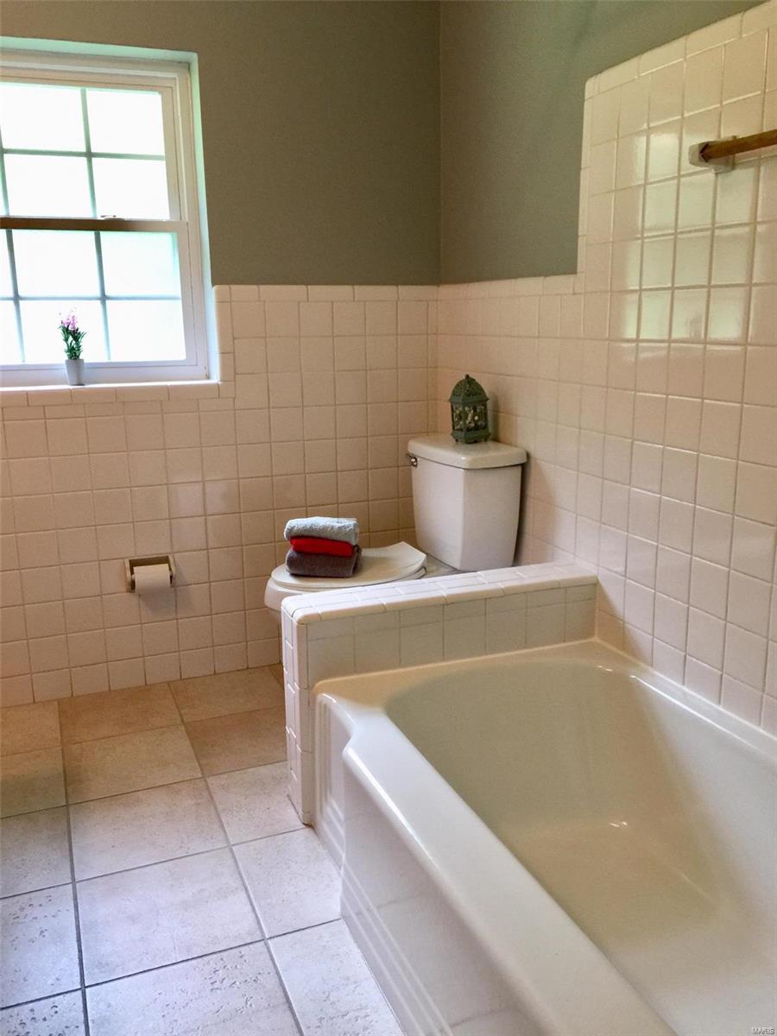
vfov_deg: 61.7
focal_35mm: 29
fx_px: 868
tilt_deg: -12.7
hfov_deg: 48.2
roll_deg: +0.3
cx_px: 388
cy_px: 518
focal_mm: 4.15
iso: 50
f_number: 2.2
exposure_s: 1/30
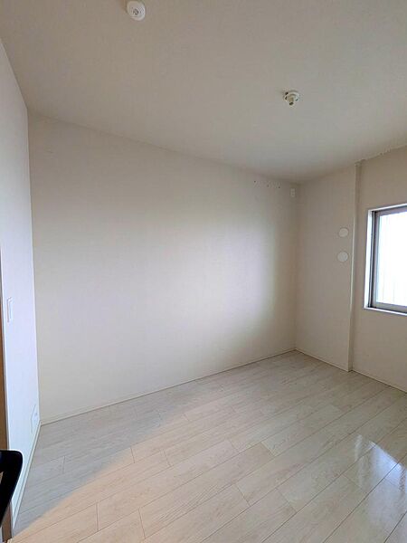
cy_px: 272
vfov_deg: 102.1
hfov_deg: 85.7
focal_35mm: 14
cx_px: 204
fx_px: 219
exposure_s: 1/24
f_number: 2.2
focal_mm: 1.83
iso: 115
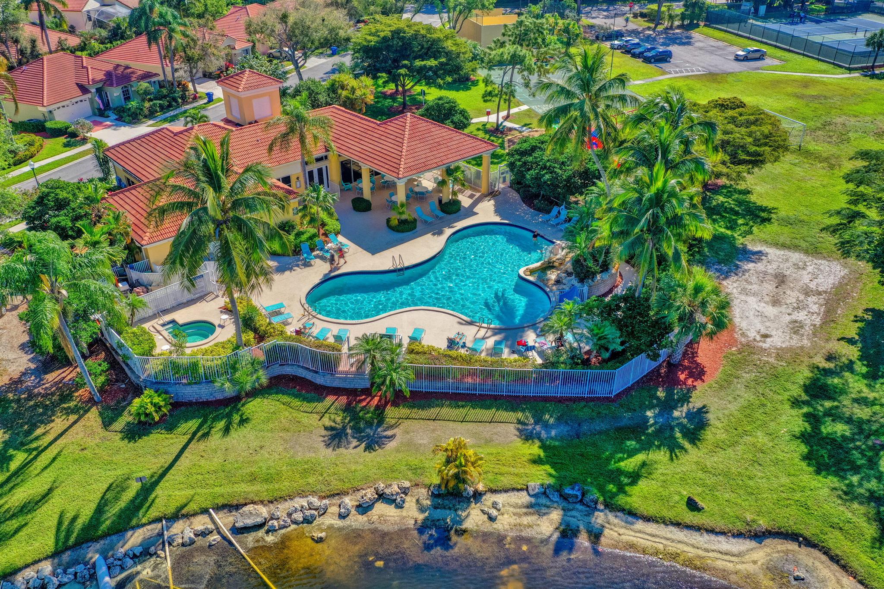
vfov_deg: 46.4
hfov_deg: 65.5
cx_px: 442
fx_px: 687
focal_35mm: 28
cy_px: 294
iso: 100
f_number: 5
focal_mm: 10.3
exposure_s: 1/240
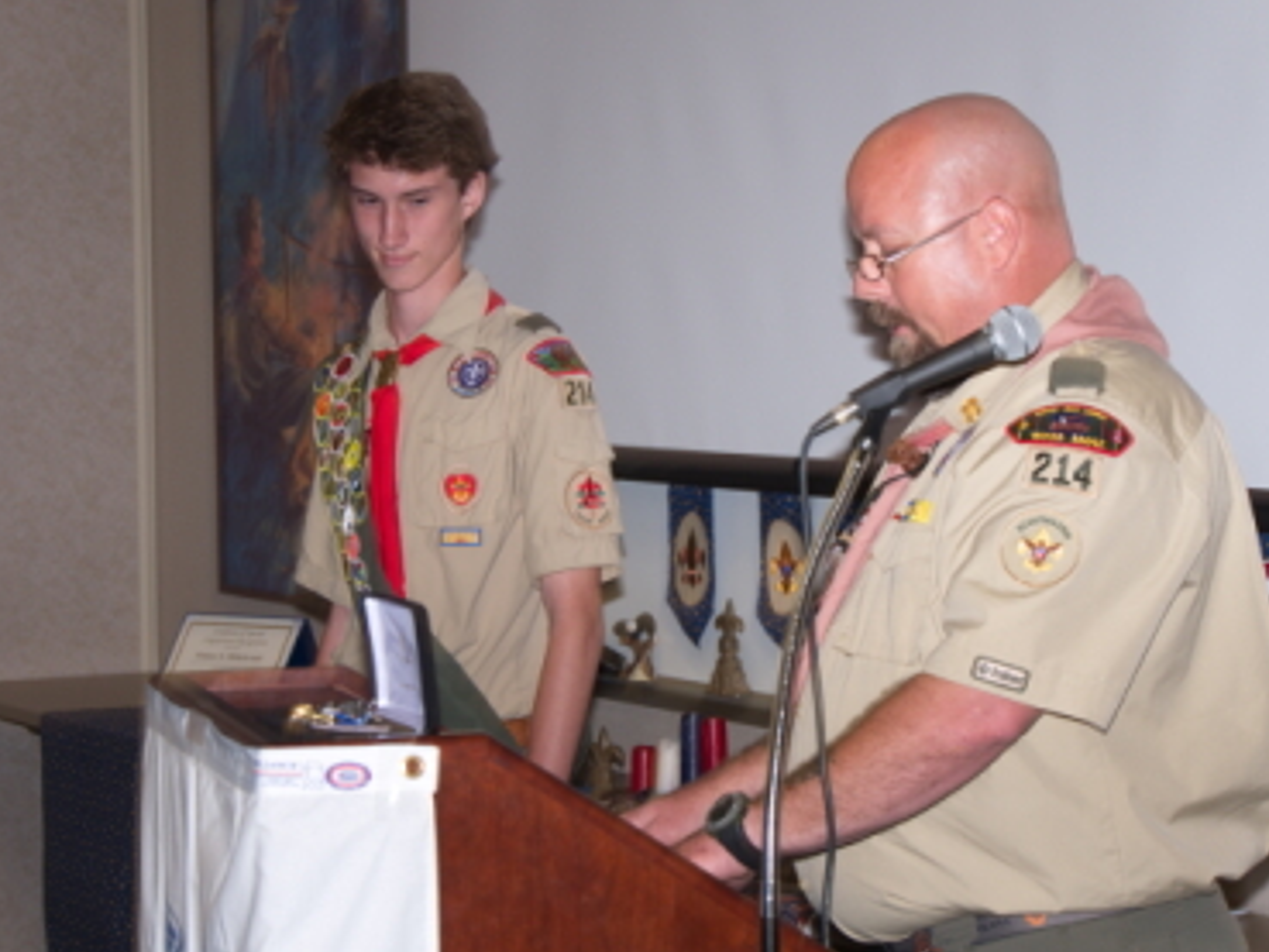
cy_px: 435
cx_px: 648
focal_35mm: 104
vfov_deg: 14.2
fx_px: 3814
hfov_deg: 18.9
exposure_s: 1/60
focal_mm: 46
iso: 200
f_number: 4.9
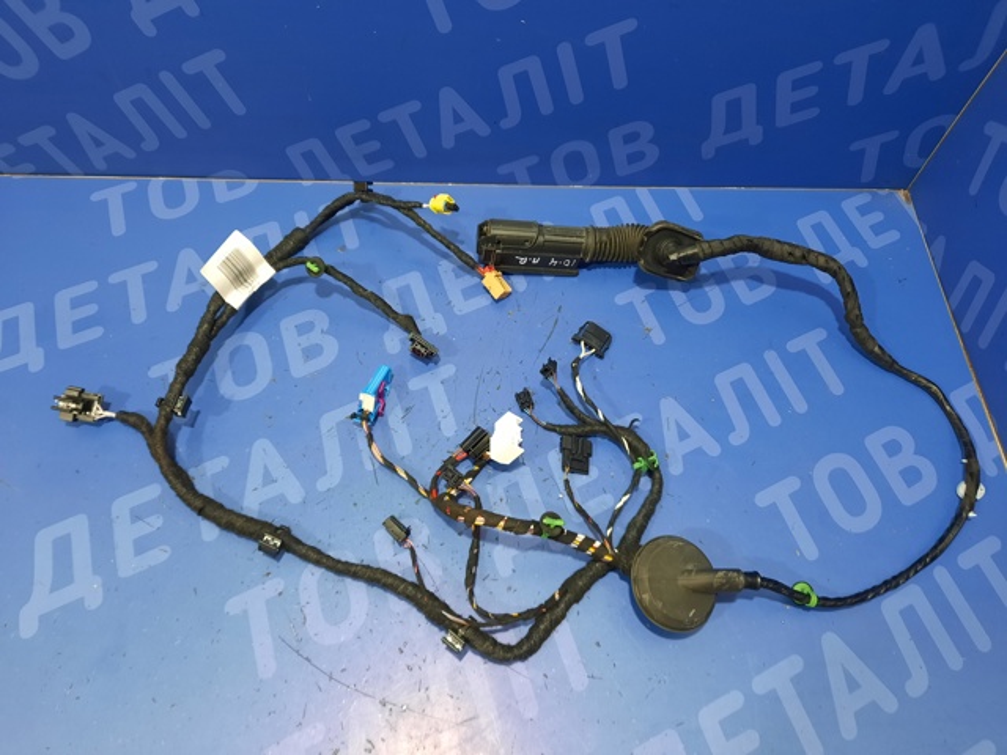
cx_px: 504
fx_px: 727
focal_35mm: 25
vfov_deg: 54.9
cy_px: 378
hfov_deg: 69.4
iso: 320
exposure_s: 1/33
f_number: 2
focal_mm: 4.6
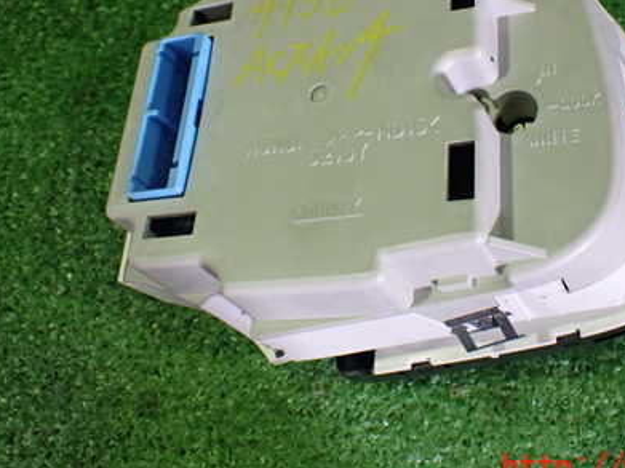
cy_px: 129
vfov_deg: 31.1
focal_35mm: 46
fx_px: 830
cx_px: 384
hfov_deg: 41.0
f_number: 2.3
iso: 800
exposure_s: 1/60
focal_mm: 5.4
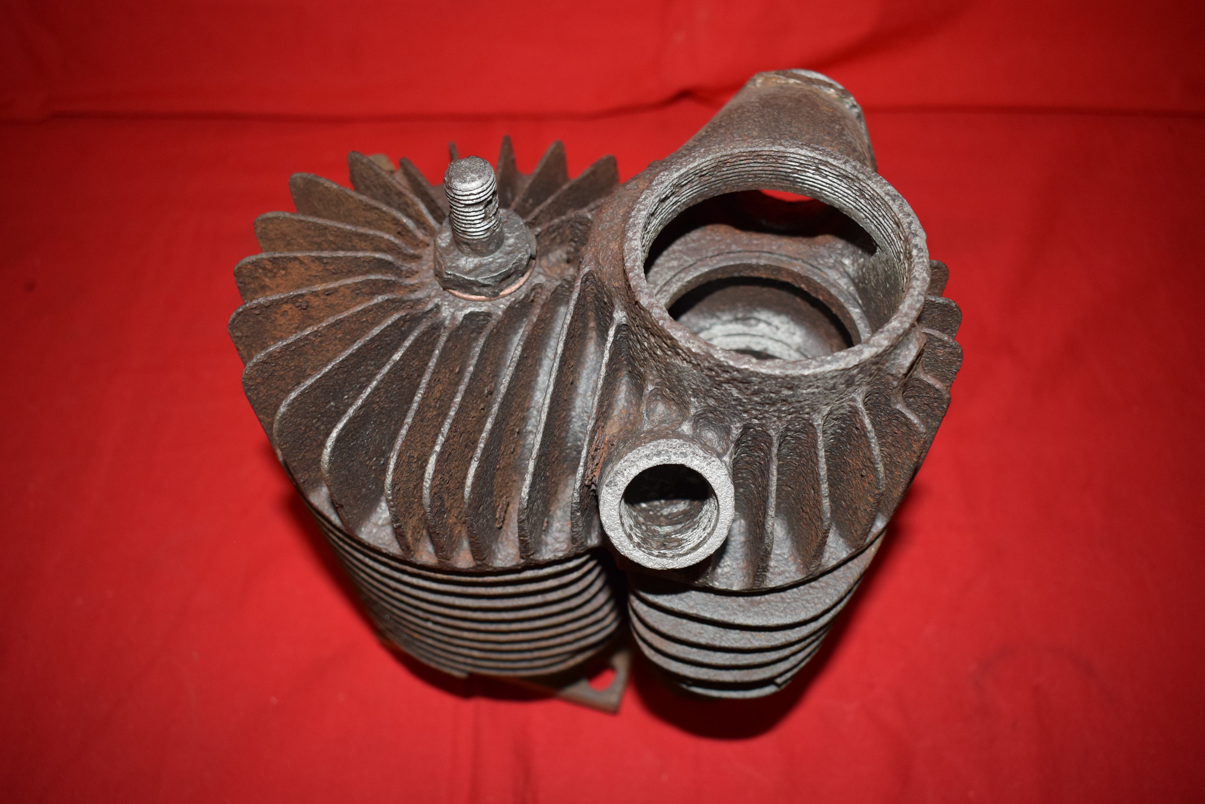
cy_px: 402
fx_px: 1055
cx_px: 602
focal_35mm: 32
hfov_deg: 59.5
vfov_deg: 41.7
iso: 640
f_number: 5
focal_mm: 21
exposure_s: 1/160
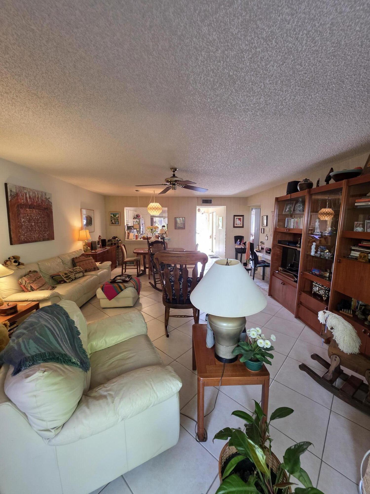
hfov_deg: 89.9
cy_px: 247
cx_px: 185
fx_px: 185
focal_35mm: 13
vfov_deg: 106.2
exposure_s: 1/60
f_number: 1.9
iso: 250
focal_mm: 2.2
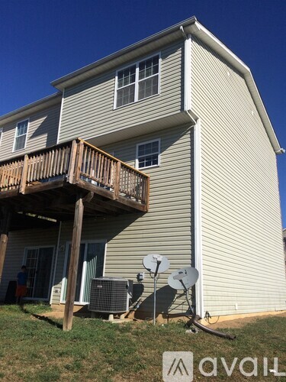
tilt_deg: +12.7
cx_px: 143
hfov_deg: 48.2
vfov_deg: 61.7
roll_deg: -0.6
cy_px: 191
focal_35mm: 29
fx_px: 319
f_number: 2.2
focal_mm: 4.15
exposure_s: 1/4115
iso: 40
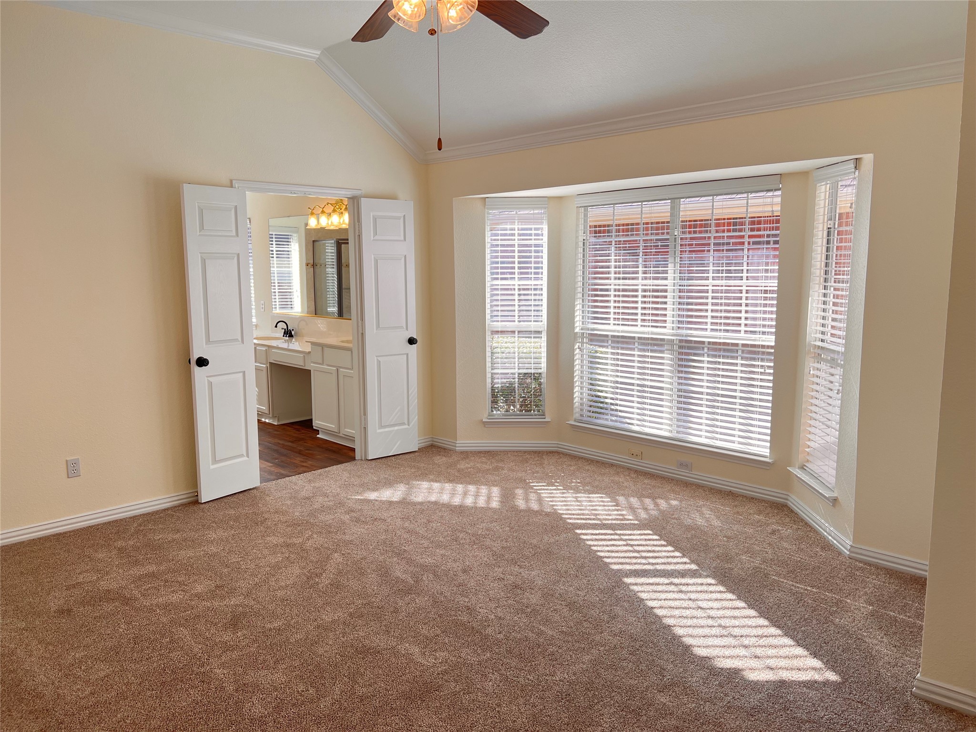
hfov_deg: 67.3
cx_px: 488
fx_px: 733
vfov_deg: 53.1
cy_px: 366
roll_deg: +0.7
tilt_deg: -7.4
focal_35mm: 26
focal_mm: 5.7
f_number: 1.5
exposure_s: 1/235
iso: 50
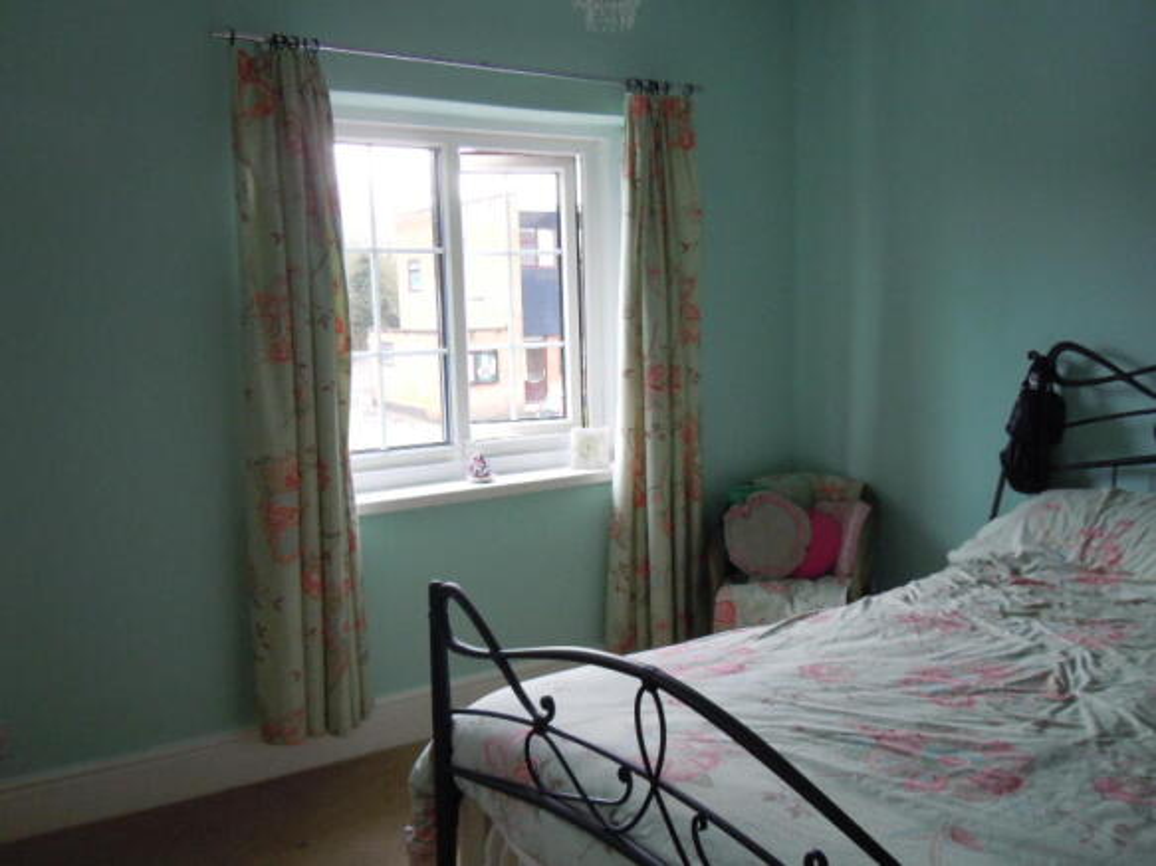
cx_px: 578
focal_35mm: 30
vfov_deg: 46.8
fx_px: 1002
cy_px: 433
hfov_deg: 60.0
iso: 400
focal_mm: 5.4
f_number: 3.5
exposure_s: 1/50
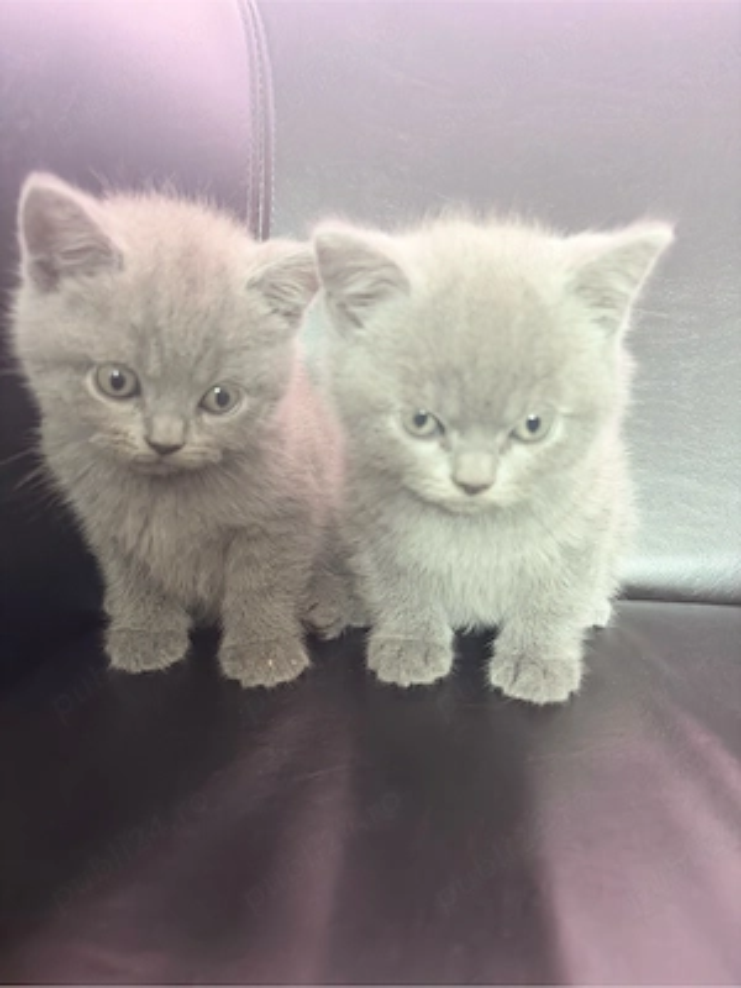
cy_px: 494
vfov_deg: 67.3
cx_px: 370
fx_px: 742
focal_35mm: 26
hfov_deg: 53.1
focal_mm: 5.96
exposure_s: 1/22
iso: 400
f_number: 1.6
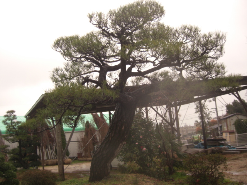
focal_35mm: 38
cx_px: 124
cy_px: 92
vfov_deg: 37.7
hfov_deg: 49.0
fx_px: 271
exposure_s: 1/80
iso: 100
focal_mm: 7.9
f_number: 2.8
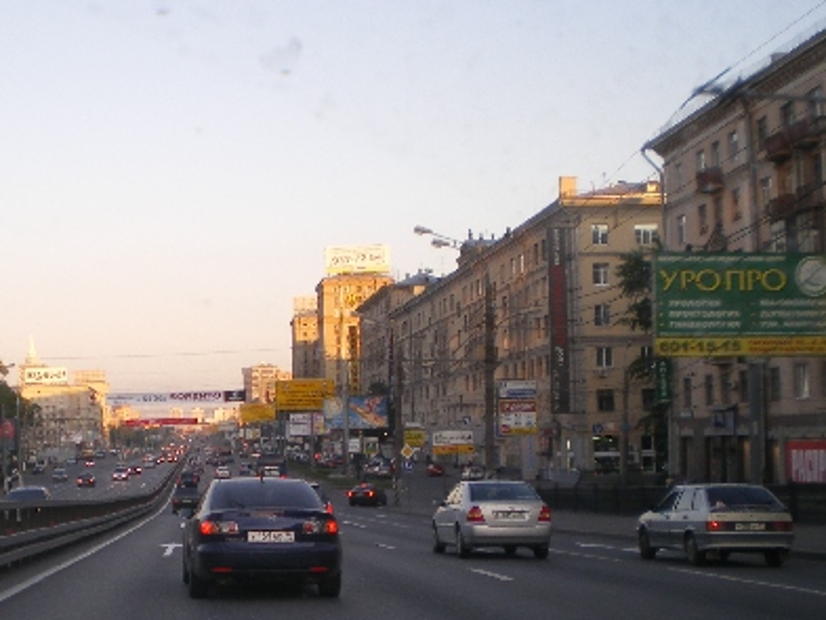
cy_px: 460
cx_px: 202
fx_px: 1384
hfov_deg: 32.6
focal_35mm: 58
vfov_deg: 25.0
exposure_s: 1/100
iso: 64
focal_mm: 6.3
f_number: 3.1
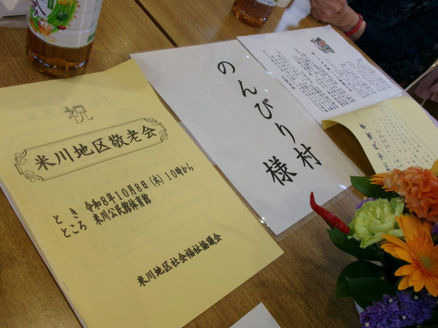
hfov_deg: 51.4
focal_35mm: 36
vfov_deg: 39.7
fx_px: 456
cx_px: 219
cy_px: 164
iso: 109
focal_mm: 6.4
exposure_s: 1/34
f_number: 4.5
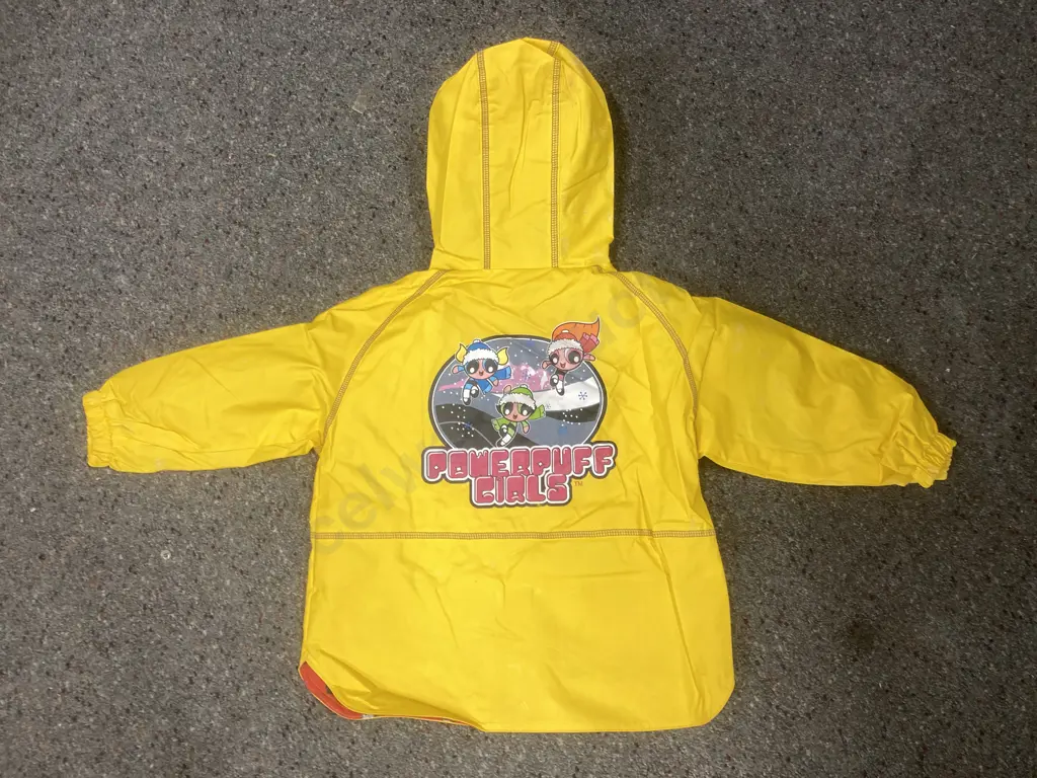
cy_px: 389
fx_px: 839
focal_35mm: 28
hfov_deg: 63.4
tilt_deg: -74.3
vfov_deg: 49.7
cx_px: 518
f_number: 1.8
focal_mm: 3.99
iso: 80
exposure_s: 1/50
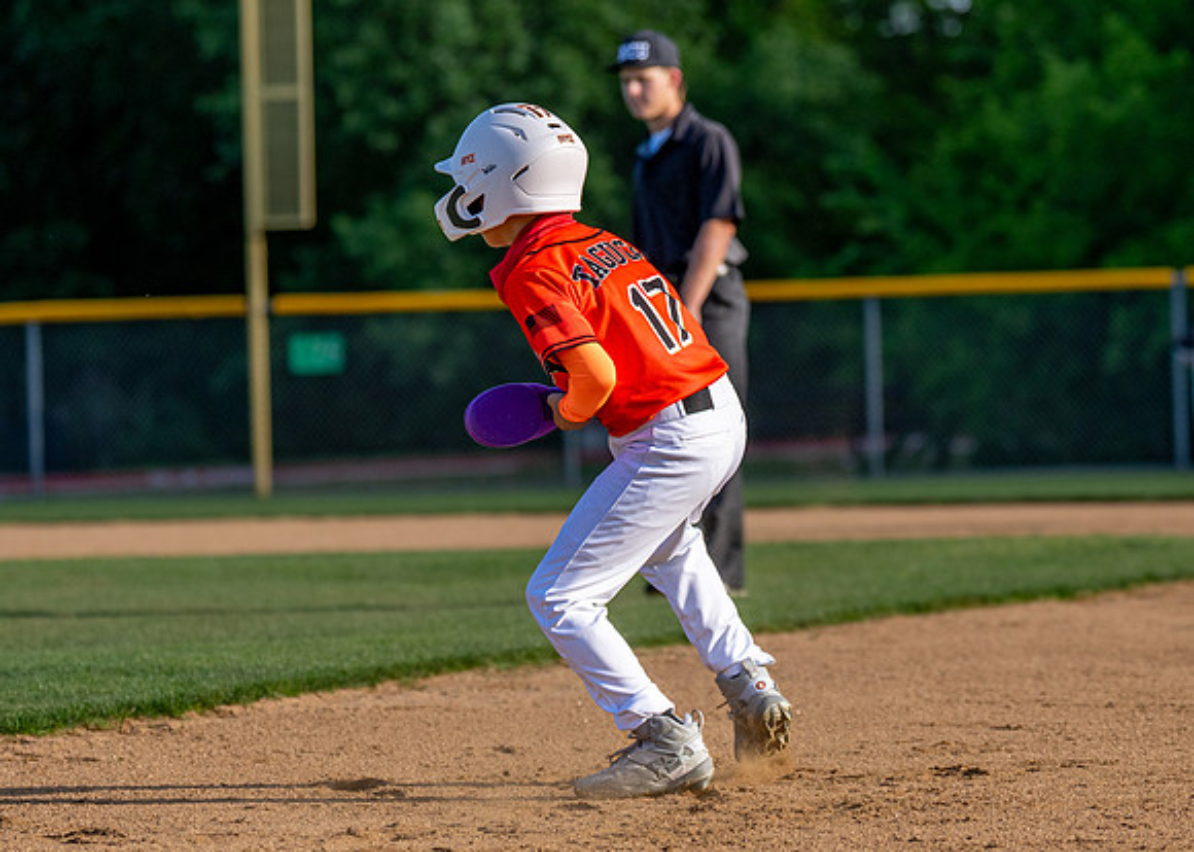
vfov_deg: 6.9
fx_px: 7084
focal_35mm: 209
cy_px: 449
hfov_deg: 9.6
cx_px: 670
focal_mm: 109
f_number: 2.8
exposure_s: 1/3200
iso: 160
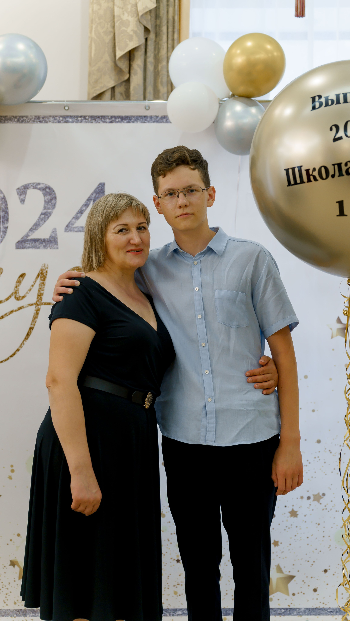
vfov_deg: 32.8
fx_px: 1056
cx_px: 187
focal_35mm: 64
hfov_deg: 18.8
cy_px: 310
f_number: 2.5
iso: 800
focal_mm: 61
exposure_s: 1/125
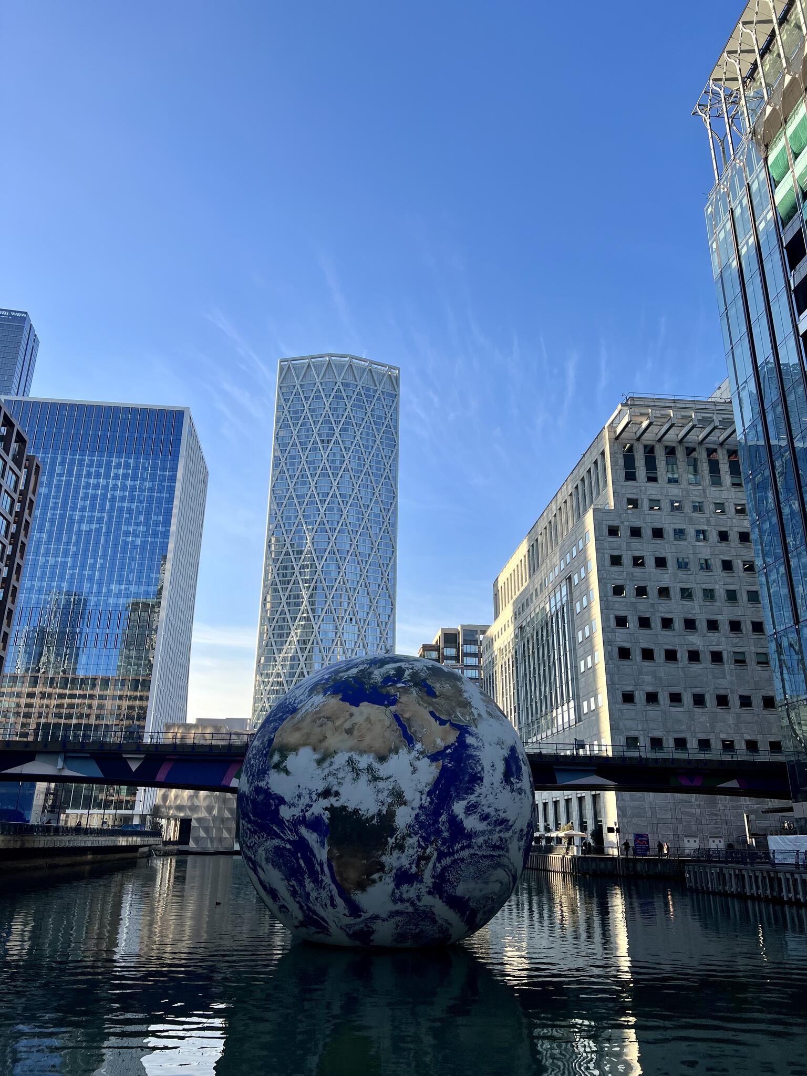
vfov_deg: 67.3
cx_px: 404
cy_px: 538
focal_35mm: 26
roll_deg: -0.7
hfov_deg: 53.1
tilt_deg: +19.8
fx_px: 808
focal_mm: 5.7
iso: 50
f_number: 1.5
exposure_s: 1/1645
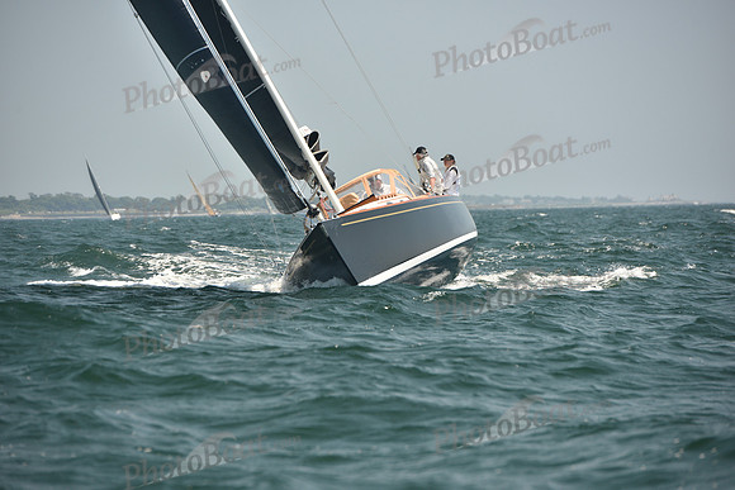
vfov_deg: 6.9
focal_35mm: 200
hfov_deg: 10.3
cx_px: 368
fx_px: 4084
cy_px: 245
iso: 250
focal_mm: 200
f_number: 5.6
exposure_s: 1/640
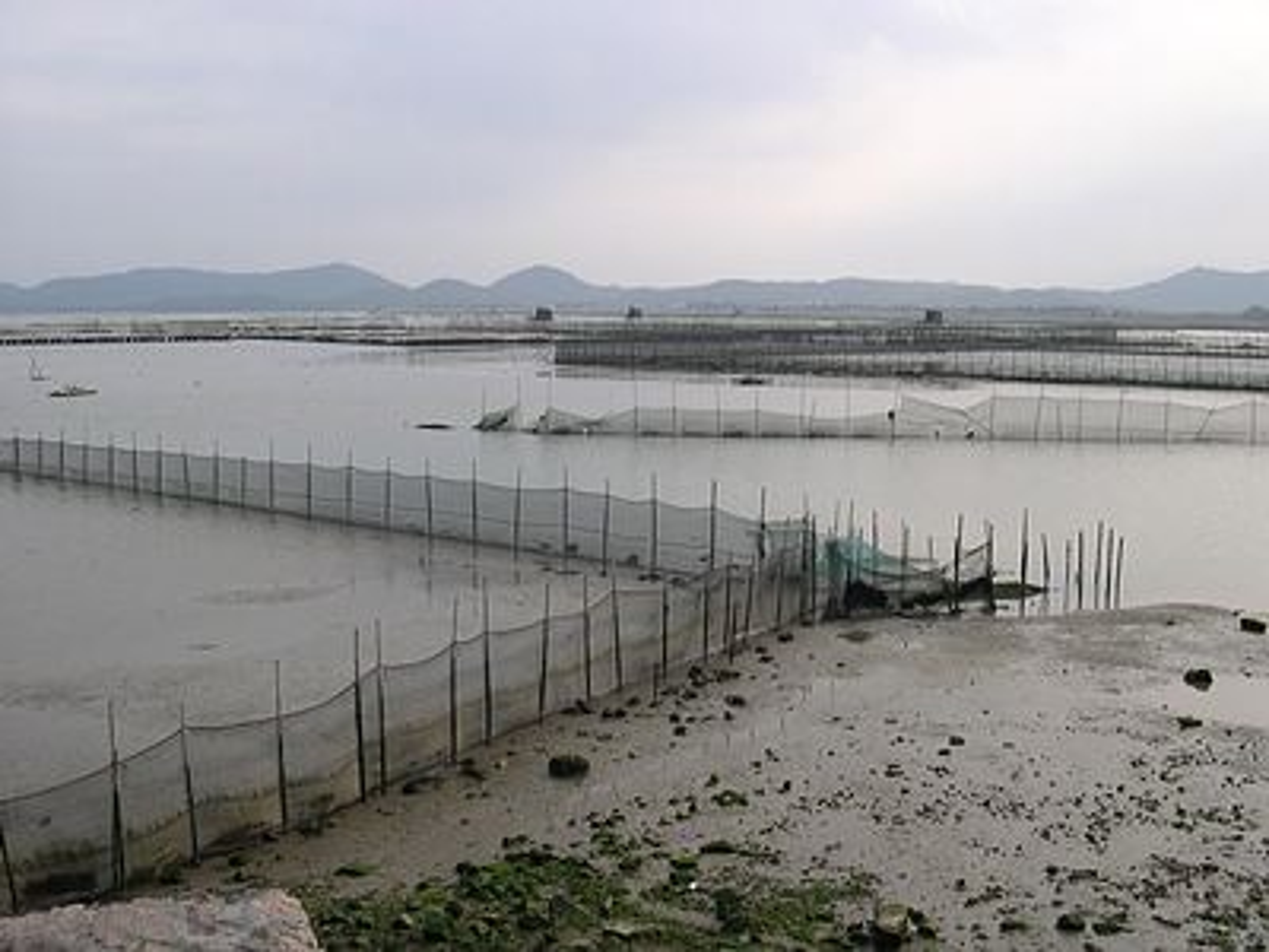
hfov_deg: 49.0
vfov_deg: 37.7
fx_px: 1393
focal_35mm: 38
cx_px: 634
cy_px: 476
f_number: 7.6
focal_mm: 8
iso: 100
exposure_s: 1/189
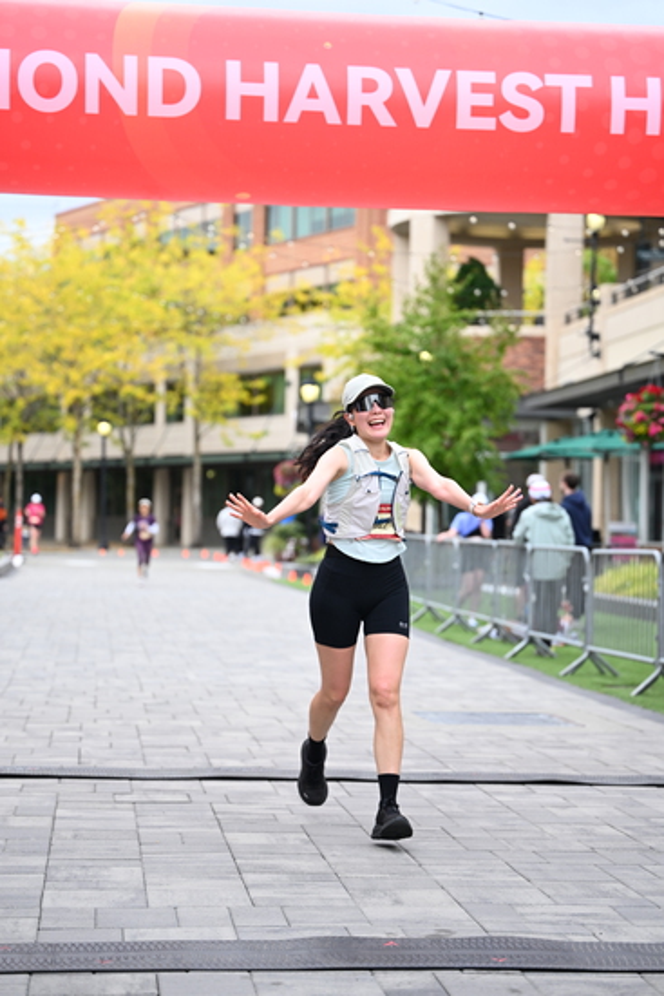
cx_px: 332
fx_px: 2239
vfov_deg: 25.1
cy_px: 498
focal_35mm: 81
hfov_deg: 16.9
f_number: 2.8
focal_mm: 81
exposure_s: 1/2000
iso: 640
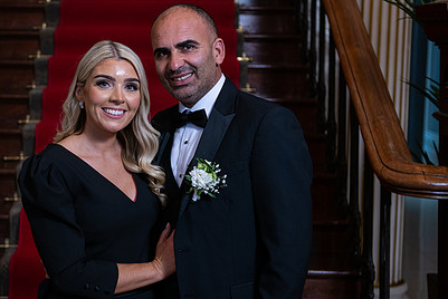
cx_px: 125
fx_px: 1009
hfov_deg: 24.8
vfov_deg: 16.9
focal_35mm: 81
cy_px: 161
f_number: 3.5
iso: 500
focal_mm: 56
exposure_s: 1/160
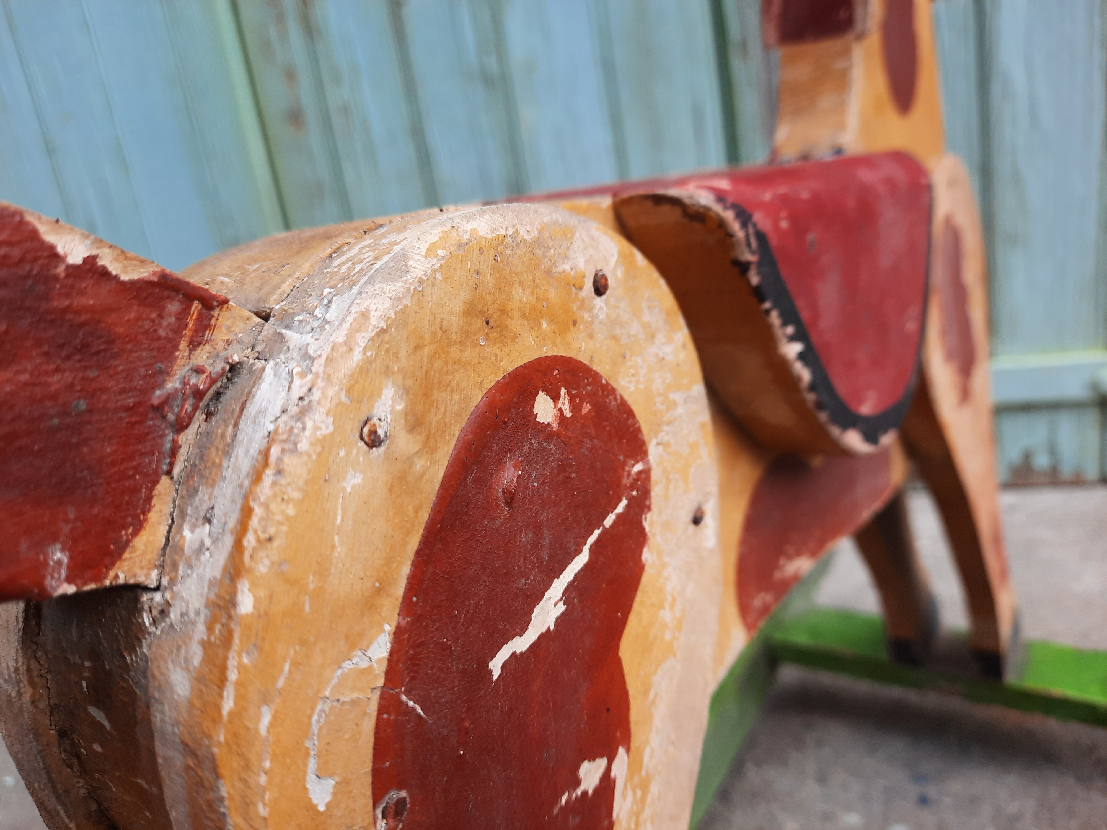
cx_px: 554
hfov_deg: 69.4
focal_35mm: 25
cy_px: 415
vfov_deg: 54.9
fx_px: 799
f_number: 2
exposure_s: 1/162
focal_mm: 4.6
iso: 32
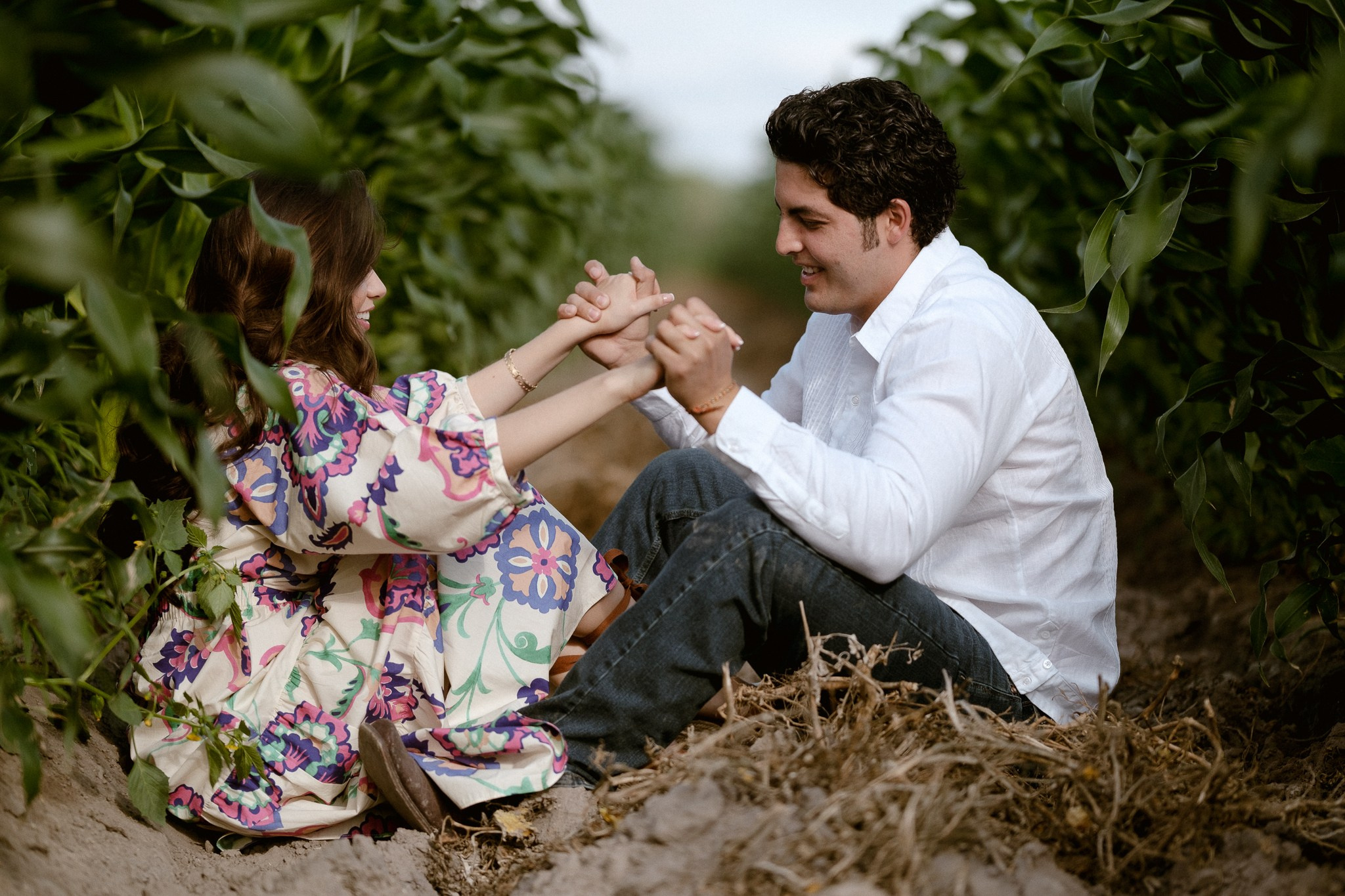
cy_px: 448
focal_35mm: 113
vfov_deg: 12.1
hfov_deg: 18.1
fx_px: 4221
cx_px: 672
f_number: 1.2
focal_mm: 75
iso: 80
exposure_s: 1/5000
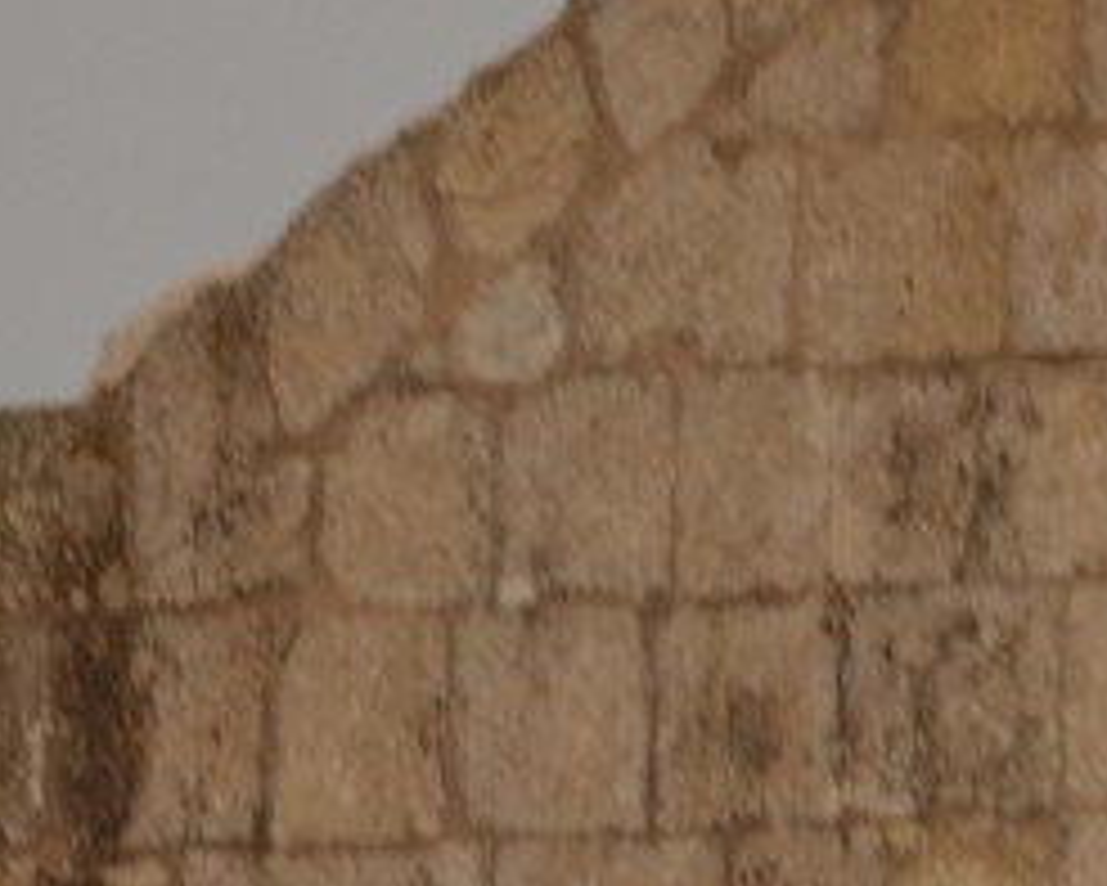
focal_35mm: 1394
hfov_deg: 1.4
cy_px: 261
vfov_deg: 1.1
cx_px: 2282
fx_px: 45690
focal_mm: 150
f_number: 8
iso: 400
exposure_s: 1/200
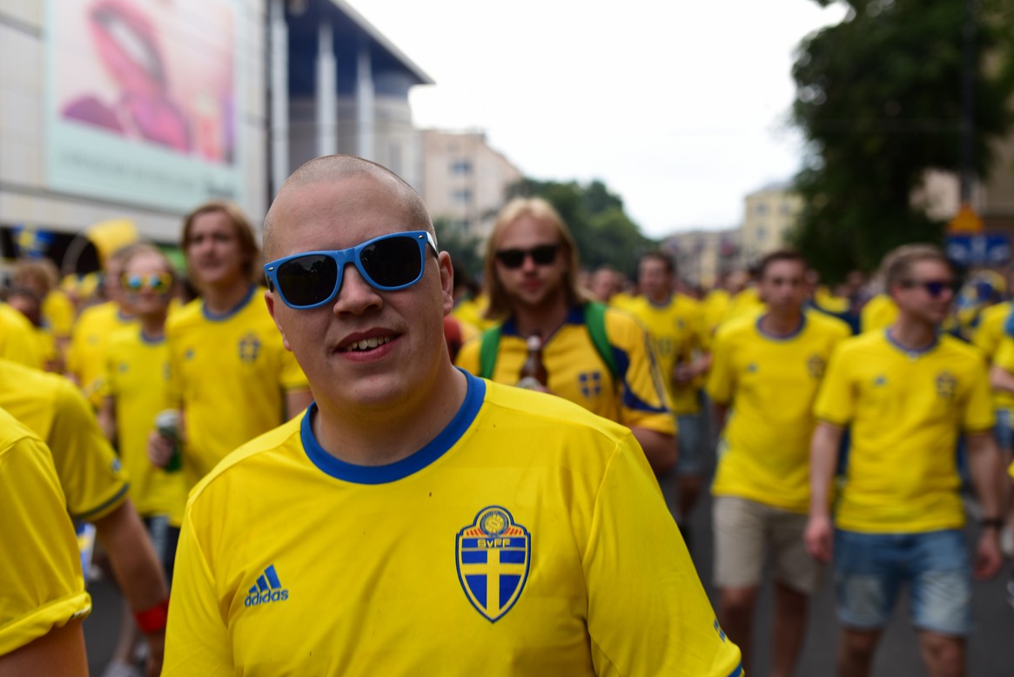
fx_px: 1014
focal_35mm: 36
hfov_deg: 53.1
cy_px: 332
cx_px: 500
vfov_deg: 36.9
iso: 100
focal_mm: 35
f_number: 2.8
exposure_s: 1/200
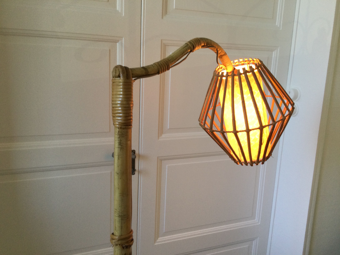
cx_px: 170
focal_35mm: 31
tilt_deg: -13.0
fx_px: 304
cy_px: 128
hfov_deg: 58.4
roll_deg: -2.9
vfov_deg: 45.4
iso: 64
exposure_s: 1/33
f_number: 2.4
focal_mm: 3.3
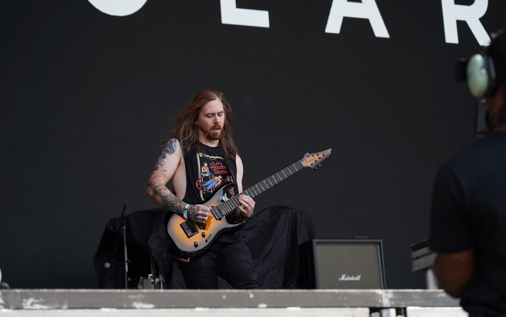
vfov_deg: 12.1
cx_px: 252
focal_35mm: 108
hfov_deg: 19.3
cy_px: 156
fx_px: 1489
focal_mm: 105
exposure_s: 1/320
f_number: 5
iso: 100
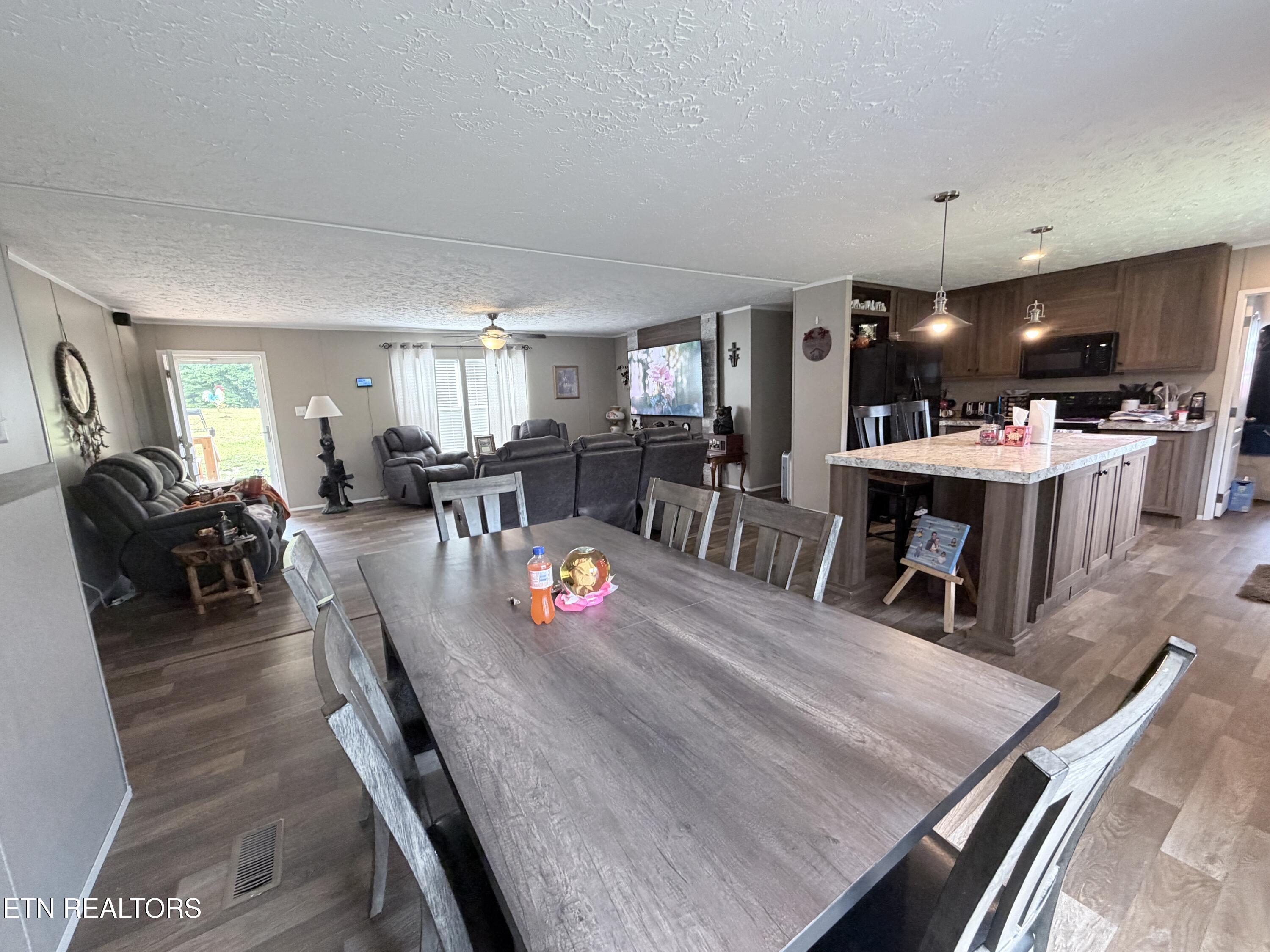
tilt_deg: -9.5
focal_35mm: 14
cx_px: 635
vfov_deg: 85.7
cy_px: 476
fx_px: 514
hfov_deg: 102.1
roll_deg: +2.3
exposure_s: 1/60
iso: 320
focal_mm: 2.22
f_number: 2.2
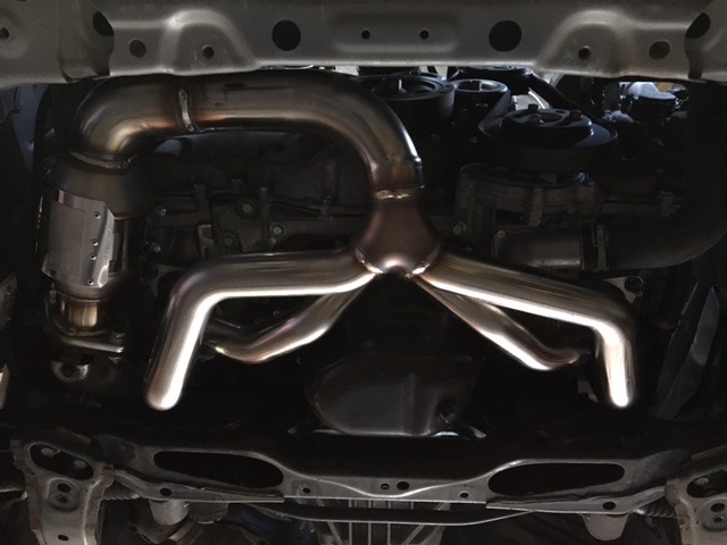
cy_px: 272
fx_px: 609
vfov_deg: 48.2
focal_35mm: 29
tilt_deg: +56.9
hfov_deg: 61.7
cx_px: 364
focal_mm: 4.15
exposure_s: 1/15
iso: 400
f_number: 2.2
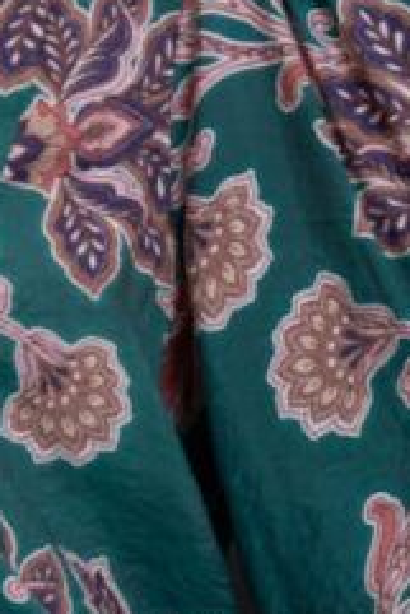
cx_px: -218
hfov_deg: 4.8
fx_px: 4896
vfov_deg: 7.2
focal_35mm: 287
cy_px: 376
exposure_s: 1/250
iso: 800
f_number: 2.8
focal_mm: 41
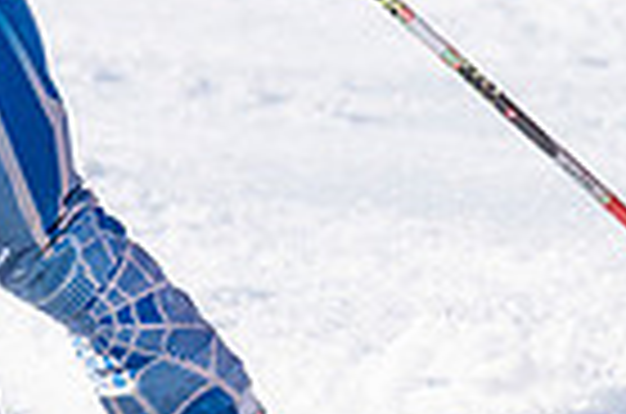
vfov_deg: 0.5
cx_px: -376
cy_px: -98
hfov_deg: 0.8
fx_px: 47346
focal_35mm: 2729
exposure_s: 1/2000
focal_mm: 560
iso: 800
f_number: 8
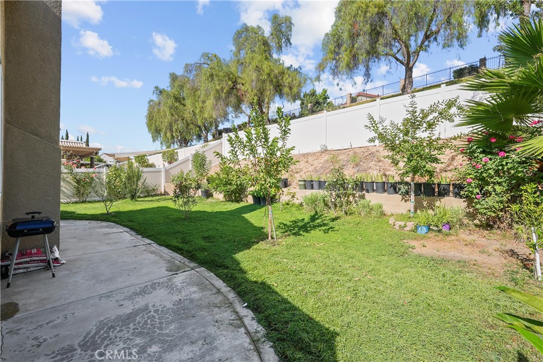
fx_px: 241
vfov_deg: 73.8
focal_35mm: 16
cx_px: 272
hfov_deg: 96.7
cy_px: 181
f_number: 8
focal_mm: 16
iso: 100
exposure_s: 1/125
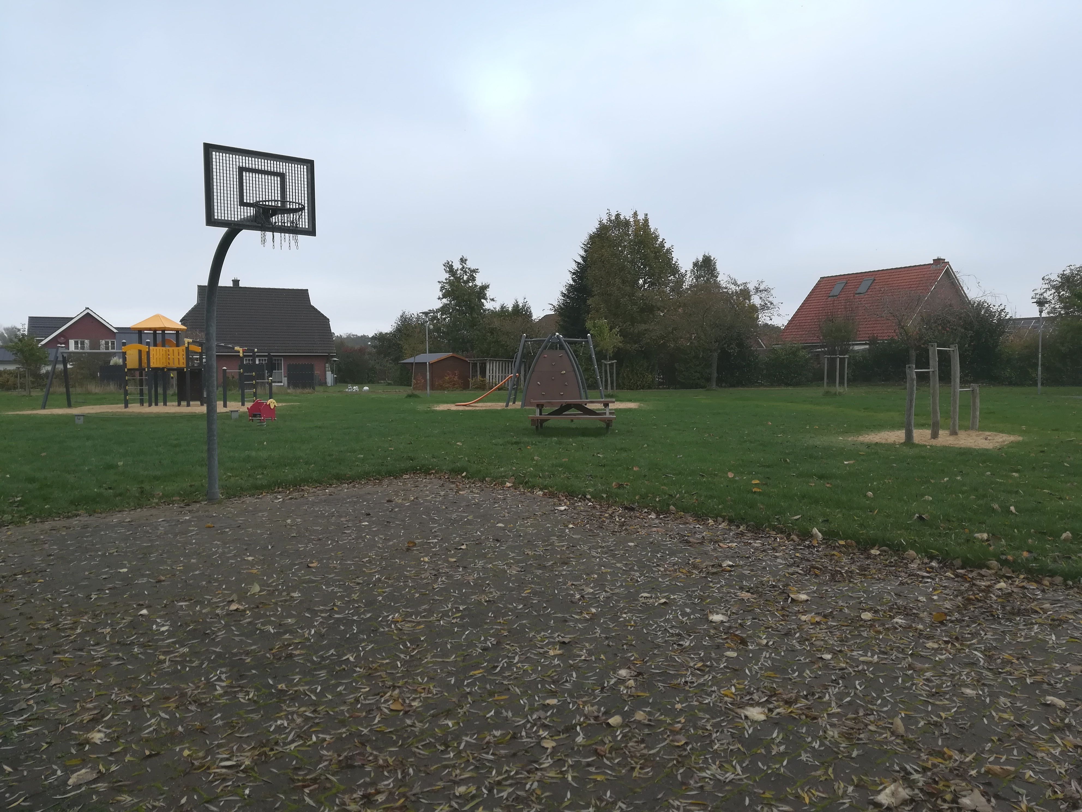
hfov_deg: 67.3
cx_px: 541
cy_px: 406
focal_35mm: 26
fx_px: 813
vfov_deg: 53.1
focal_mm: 3.83
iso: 50
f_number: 2.2
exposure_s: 1/346
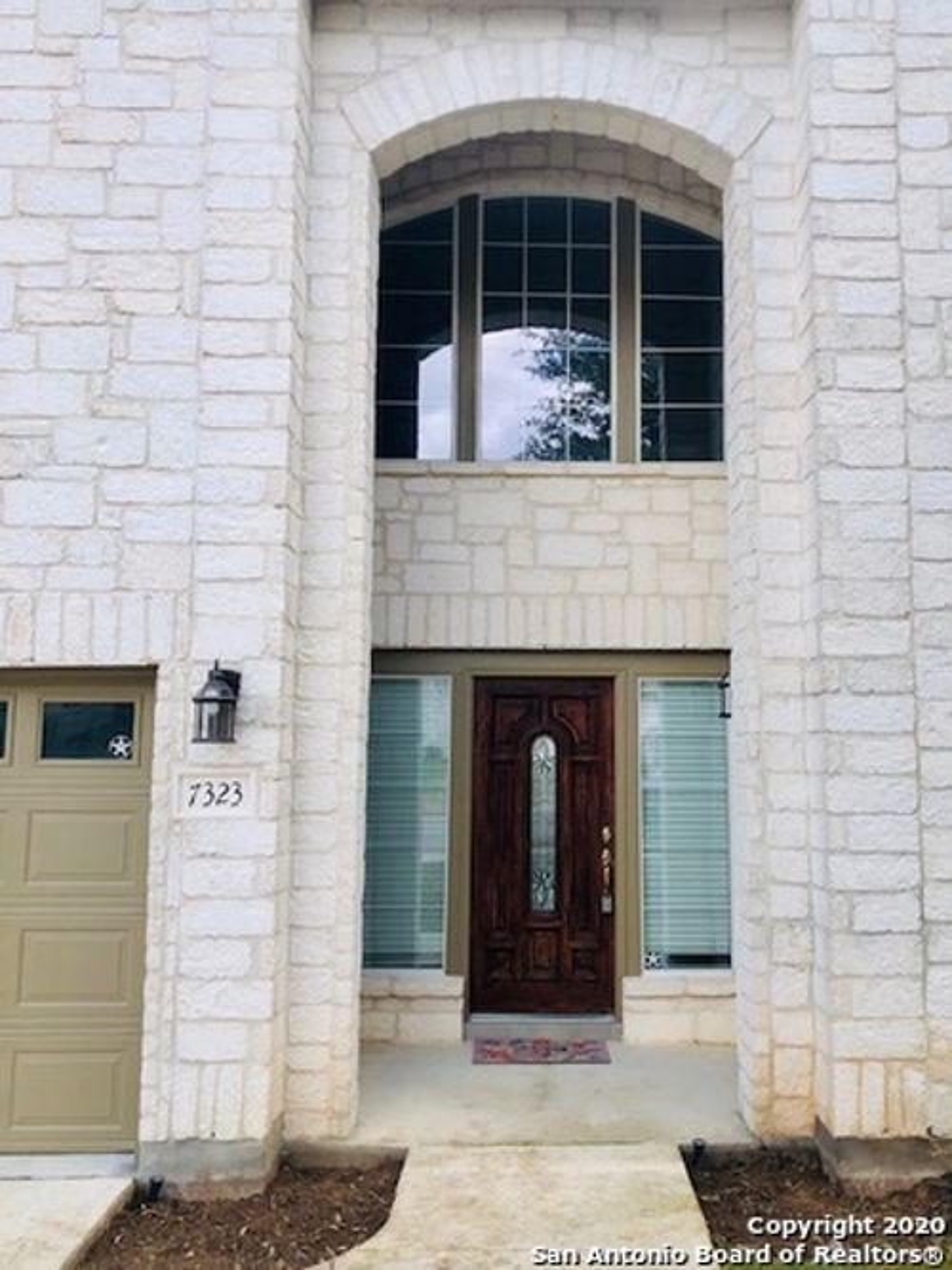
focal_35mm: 28
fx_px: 1027
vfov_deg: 63.5
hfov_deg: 49.7
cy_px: 635
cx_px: 476
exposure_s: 1/495
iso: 20
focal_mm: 4
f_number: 1.8
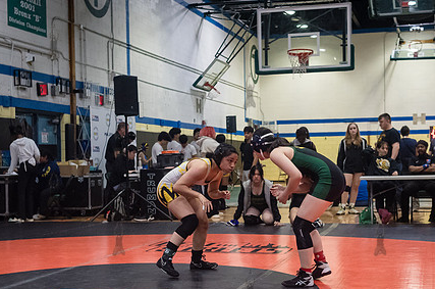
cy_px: 179
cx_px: 243
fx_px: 736
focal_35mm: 61
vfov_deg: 22.1
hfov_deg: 32.9
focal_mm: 35
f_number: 3.2
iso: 5000
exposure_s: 1/400
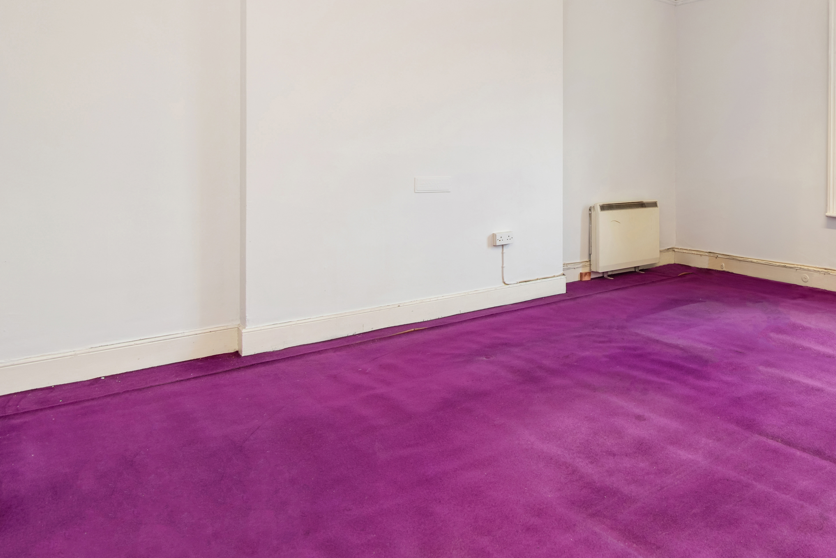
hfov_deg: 62.2
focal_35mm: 27
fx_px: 627
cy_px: 153
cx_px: 658
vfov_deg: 46.6
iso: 320
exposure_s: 1/10
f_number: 8
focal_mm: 17
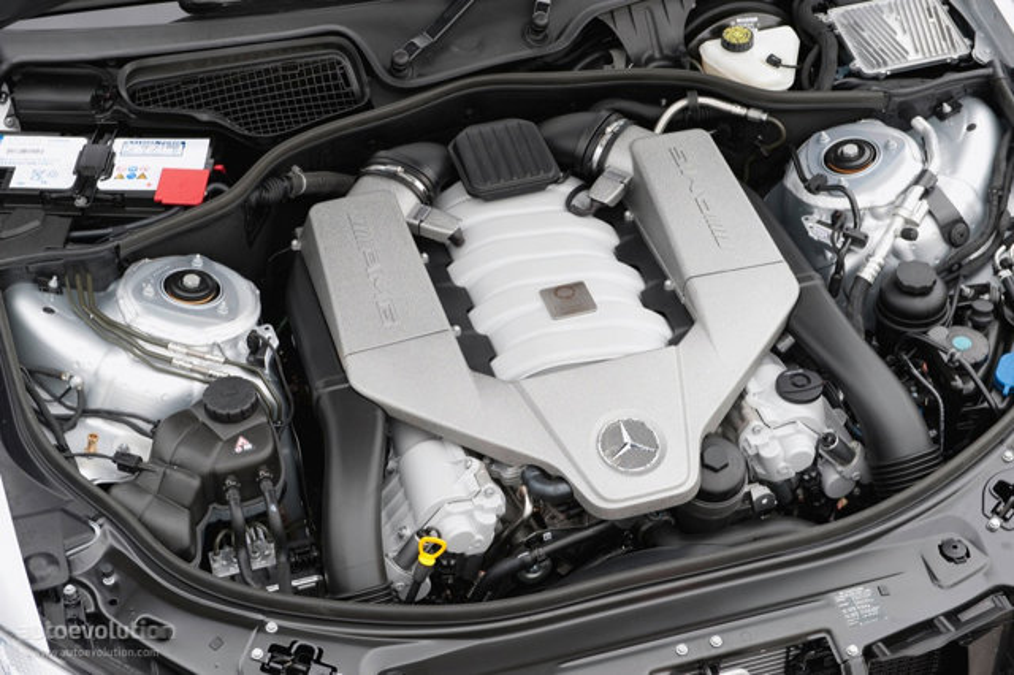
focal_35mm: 70
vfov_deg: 19.4
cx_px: 507
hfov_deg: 28.9
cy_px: 338
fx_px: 1971
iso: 200
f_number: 8
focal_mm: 70
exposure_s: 1/25
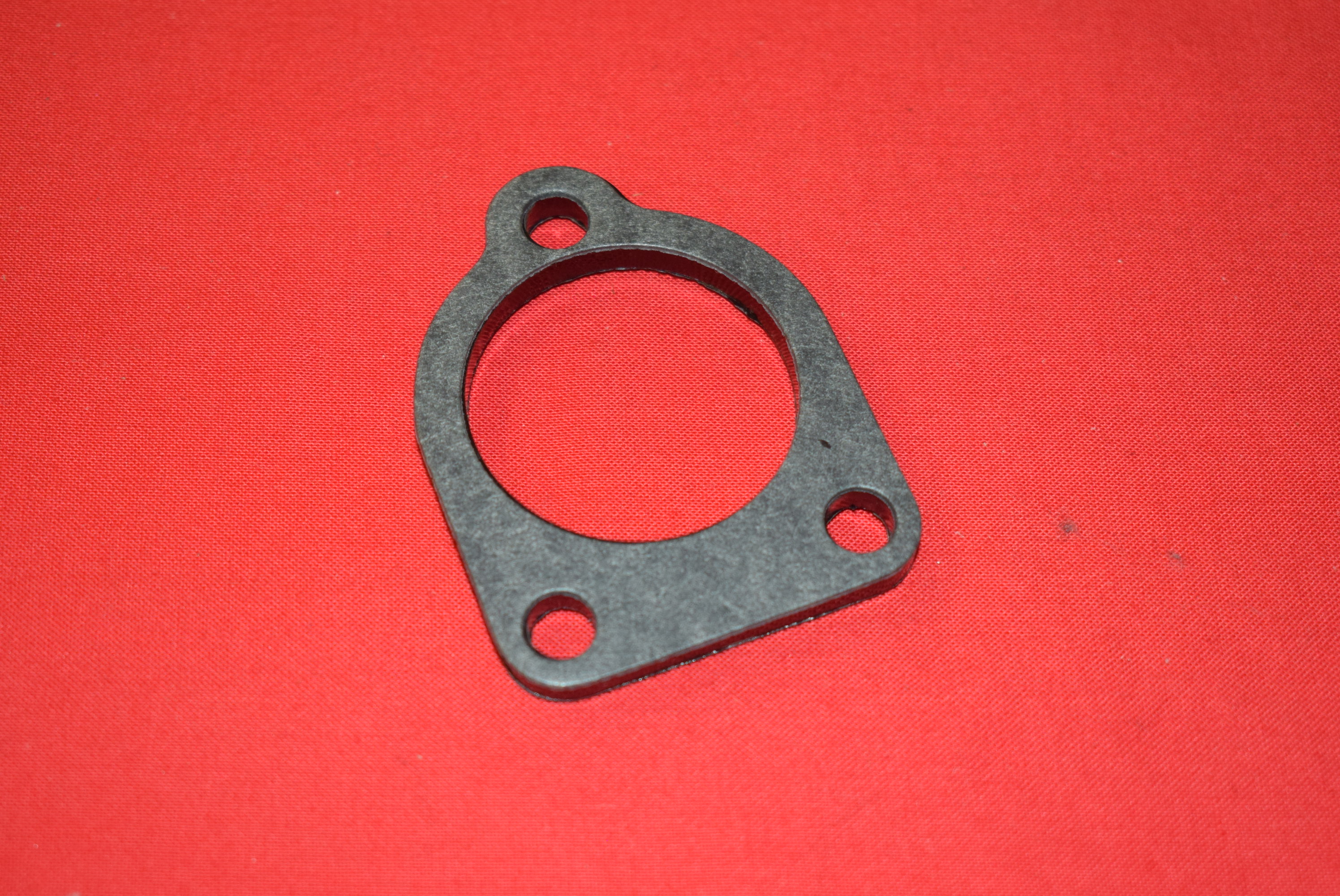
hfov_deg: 28.1
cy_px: 448
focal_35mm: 72
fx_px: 2682
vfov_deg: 19.0
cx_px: 670
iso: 800
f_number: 5.3
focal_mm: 48
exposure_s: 1/60
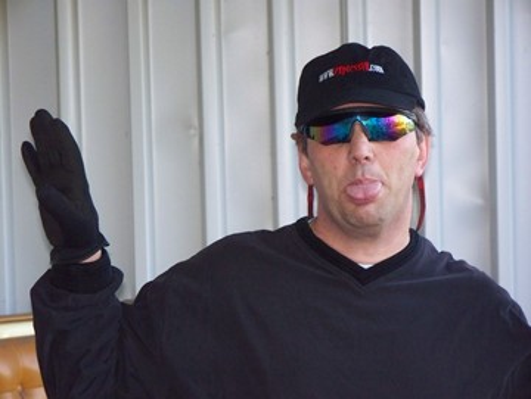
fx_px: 2765
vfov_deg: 8.3
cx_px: 266
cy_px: 200
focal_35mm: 180
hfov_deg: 11.0
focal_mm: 37.7
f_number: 5.1
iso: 400
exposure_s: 1/100
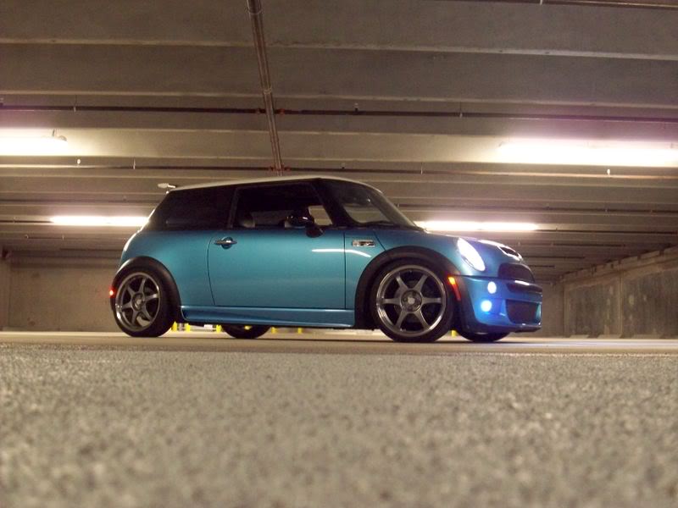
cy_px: 254
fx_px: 901
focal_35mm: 46
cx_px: 339
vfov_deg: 31.5
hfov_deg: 41.2
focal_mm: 7.6
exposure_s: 1/8
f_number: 3.1
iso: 200
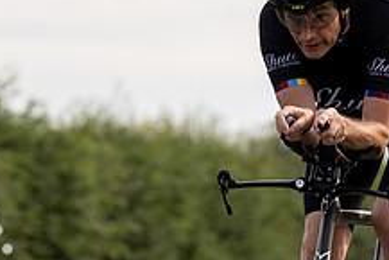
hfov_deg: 4.1
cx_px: 256
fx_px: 5471
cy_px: 160
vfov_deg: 2.7
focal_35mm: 506
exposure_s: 1/1000
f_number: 4
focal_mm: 150
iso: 160
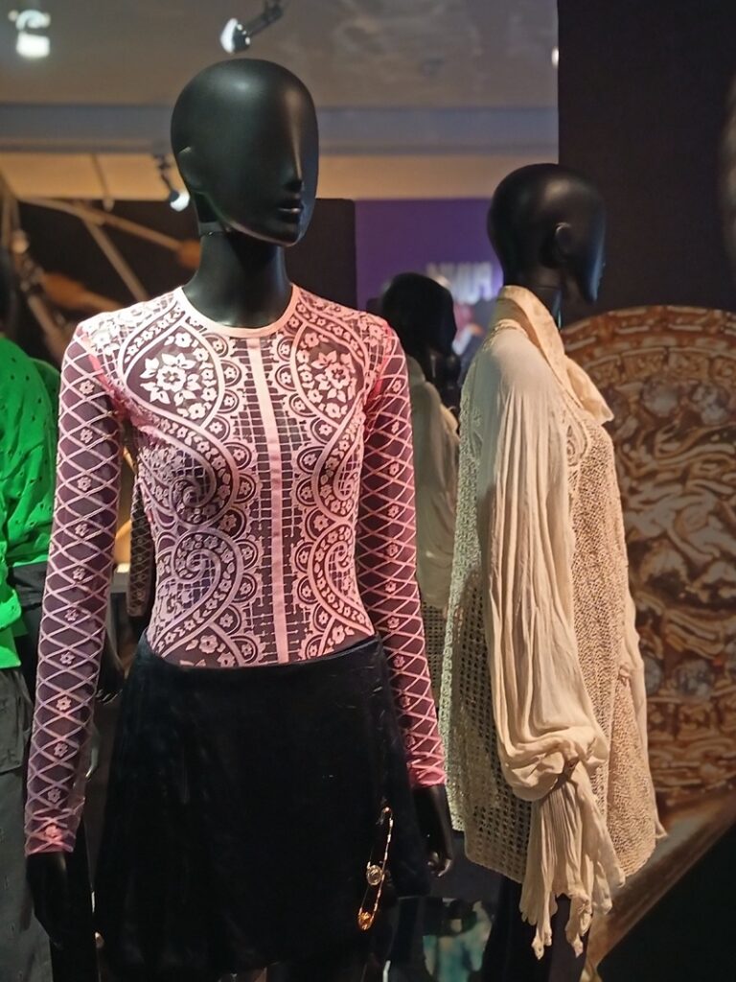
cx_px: 368
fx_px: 1361
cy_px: 491
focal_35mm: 48
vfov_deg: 39.7
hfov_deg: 30.3
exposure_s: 1/25
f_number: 4
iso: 3751
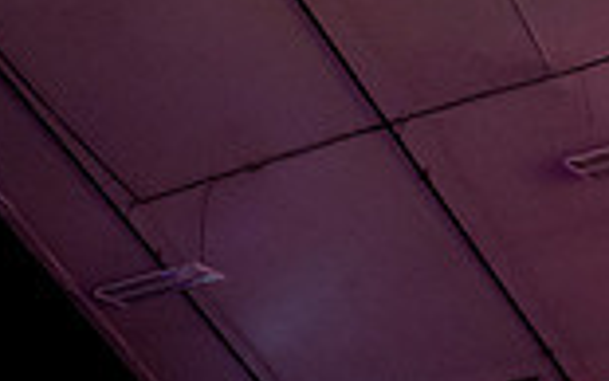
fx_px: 2158
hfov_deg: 15.6
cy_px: 742
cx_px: -51
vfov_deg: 9.5
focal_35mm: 130
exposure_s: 1/125
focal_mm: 34
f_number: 4
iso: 1600
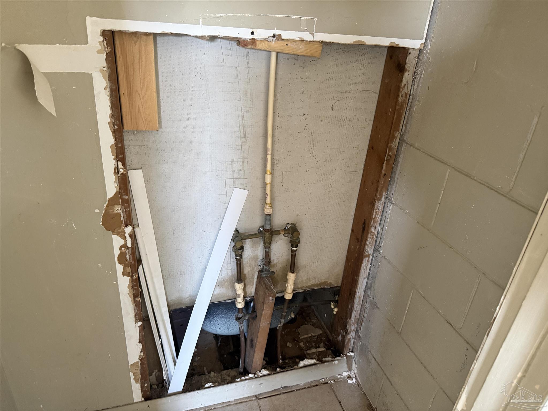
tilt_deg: -27.1
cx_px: 274
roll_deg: -4.6
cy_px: 206
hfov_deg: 71.6
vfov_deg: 56.8
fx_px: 380
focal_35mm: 24
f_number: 1.78
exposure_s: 1/60
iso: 640
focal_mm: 6.76
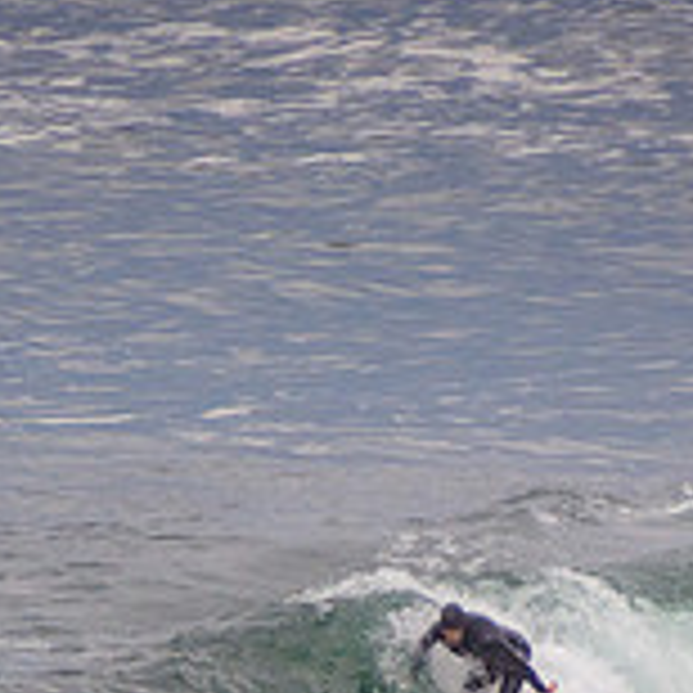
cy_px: 808
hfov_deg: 0.9
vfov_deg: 0.9
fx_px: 43601
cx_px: 284
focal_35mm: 1925
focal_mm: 400
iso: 640
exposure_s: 1/800
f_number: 5.6
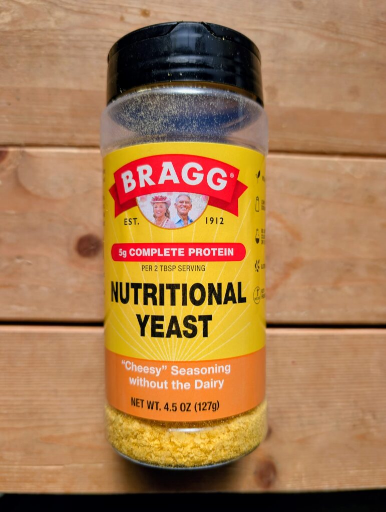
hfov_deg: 56.9
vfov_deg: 71.5
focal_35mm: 24
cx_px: 193
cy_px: 256
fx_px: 356
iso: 21
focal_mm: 6.9
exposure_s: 1/145
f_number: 1.68
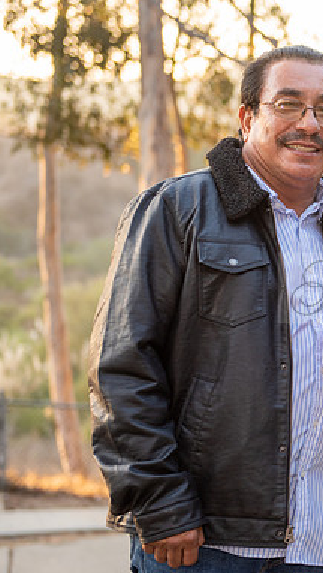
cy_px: 286
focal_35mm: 108
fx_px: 1641
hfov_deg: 10.9
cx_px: 475
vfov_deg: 19.8
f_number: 3.2
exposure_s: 1/160
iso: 200
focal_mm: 58
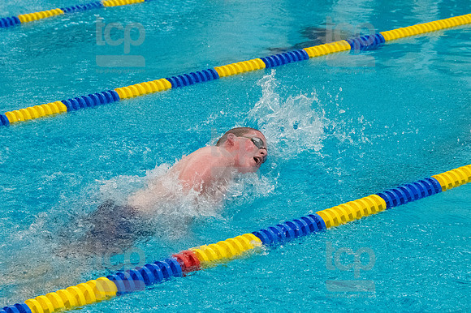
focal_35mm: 117
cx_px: 236
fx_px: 1530
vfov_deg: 11.7
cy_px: 156
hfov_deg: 17.5
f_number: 5
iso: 10000
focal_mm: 78
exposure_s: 1/1250
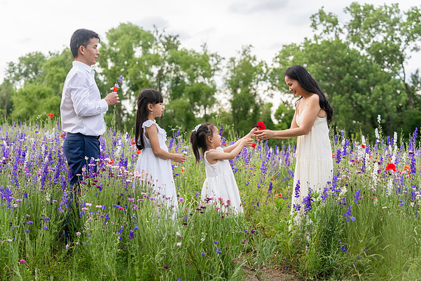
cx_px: 210
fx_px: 819
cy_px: 140
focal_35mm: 70
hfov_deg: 28.8
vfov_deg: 19.5
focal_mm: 70
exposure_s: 1/500
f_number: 4
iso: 500
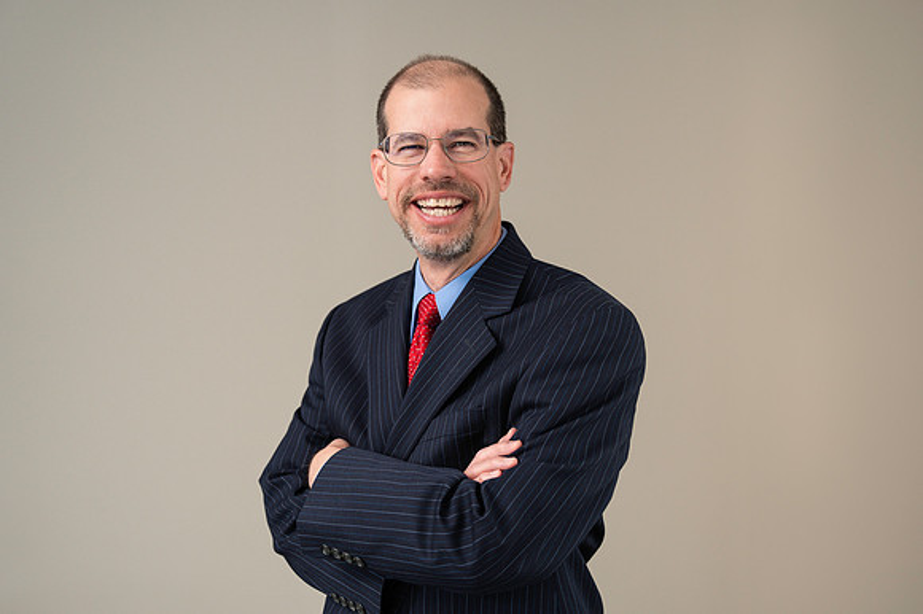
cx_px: 463
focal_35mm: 41
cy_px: 322
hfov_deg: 47.7
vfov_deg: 32.8
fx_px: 1043
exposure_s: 1/200
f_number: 3.2
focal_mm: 37
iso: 250
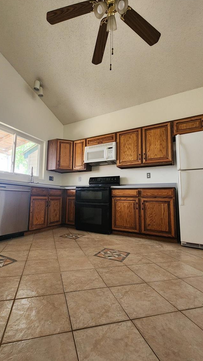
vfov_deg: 103.0
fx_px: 144
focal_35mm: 15
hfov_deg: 70.0
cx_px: 85
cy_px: 177
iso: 400
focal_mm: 2.2
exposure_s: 1/50
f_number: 2.2
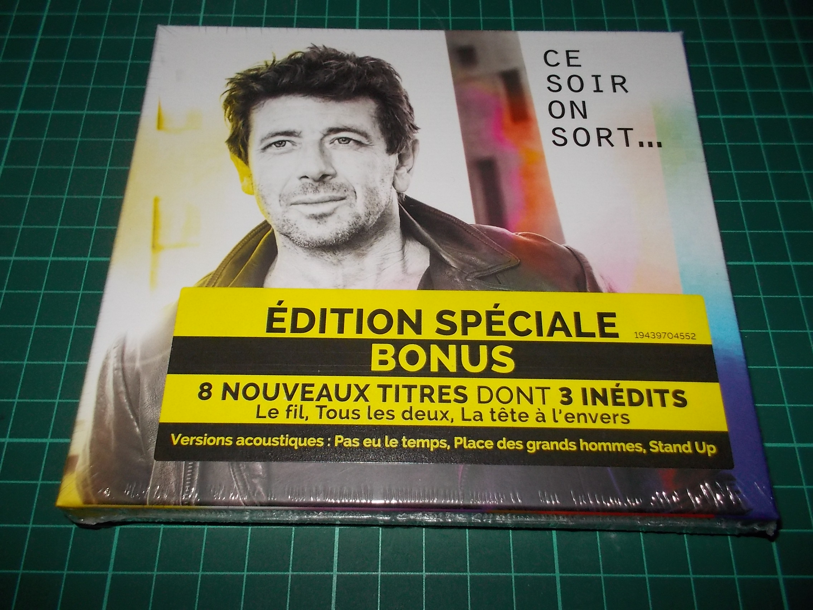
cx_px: 406
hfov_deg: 61.7
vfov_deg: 48.2
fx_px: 681
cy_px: 305
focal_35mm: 29
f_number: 3.3
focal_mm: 4.1
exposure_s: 1/30
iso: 200
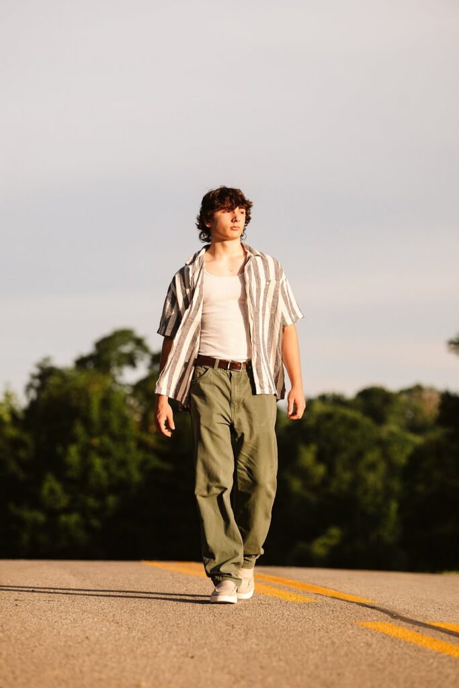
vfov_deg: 14.7
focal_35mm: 140
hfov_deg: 9.8
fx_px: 2676
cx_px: 230
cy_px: 344
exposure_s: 1/3200
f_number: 4
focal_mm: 140
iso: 400
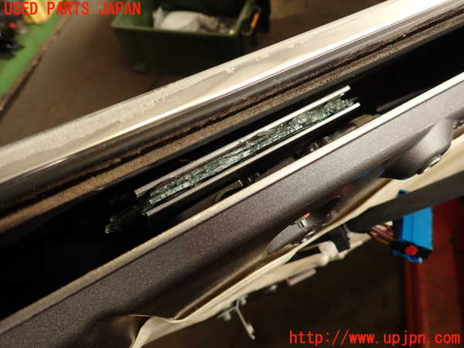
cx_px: 232
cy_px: 174
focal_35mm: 25
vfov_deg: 54.9
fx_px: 335
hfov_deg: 69.4
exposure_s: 1/60
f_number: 2.8
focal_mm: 4.5
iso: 100
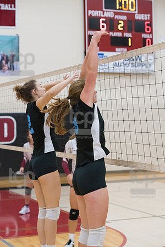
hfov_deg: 16.7
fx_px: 564
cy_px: 124
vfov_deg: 24.8
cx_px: 82
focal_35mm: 82
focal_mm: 82
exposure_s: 1/1000
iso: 6400
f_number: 4.5
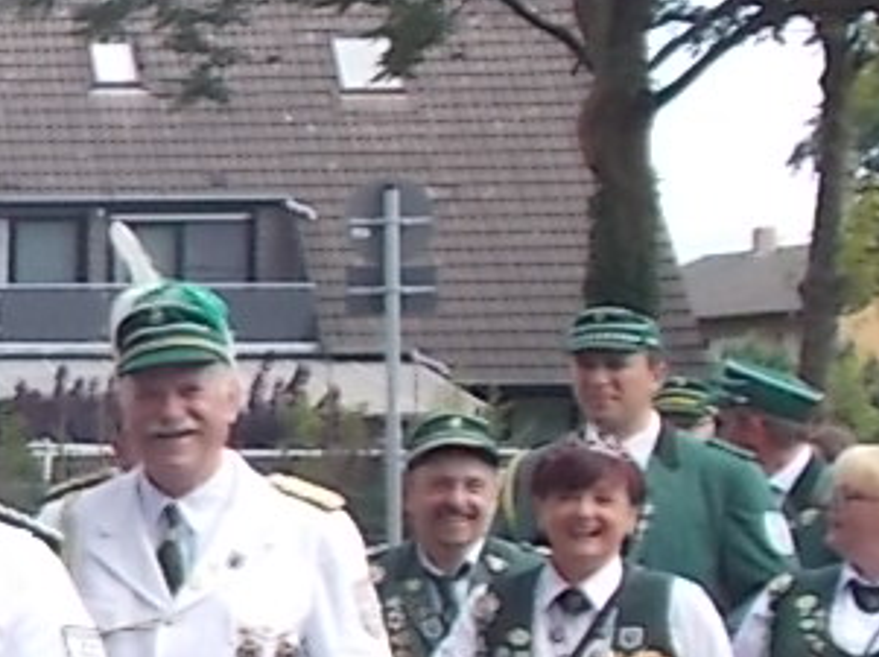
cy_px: 637
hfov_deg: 9.4
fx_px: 4591
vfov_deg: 8.2
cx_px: -1431
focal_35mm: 181
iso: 80
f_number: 3.6
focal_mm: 6
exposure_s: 1/400
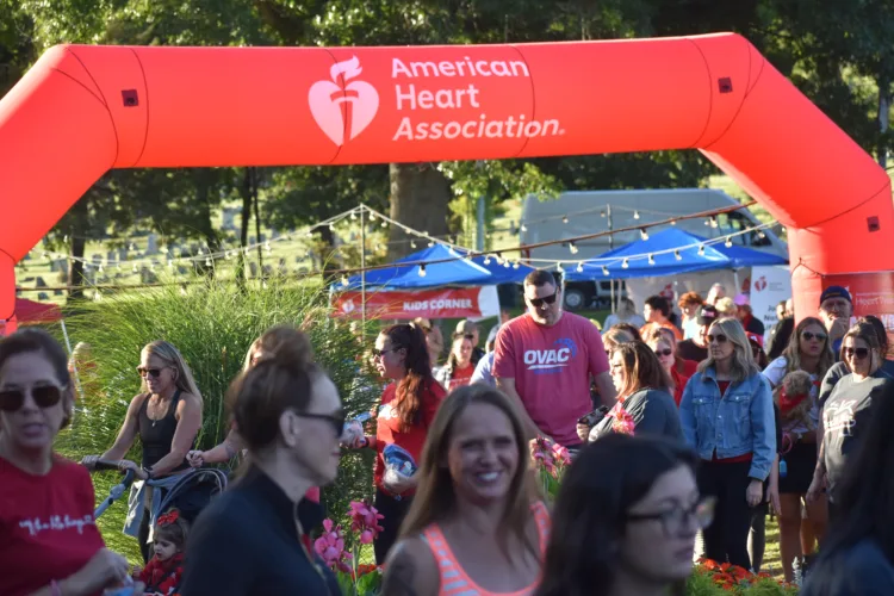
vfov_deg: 11.1
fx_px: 3054
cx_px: 447
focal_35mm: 123
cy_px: 298
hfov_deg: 16.7
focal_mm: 82
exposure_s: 1/500
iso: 360
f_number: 5.6
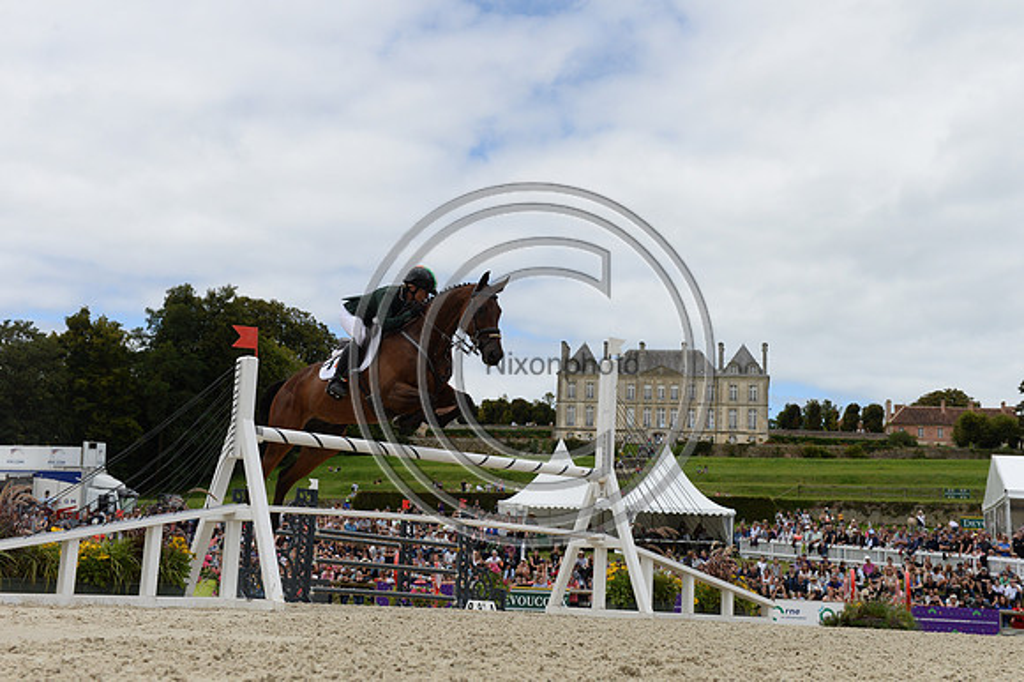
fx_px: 1421
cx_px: 512
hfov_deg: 39.6
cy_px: 341
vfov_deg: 27.0
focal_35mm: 50
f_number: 9
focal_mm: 50
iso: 1250
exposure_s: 1/3200
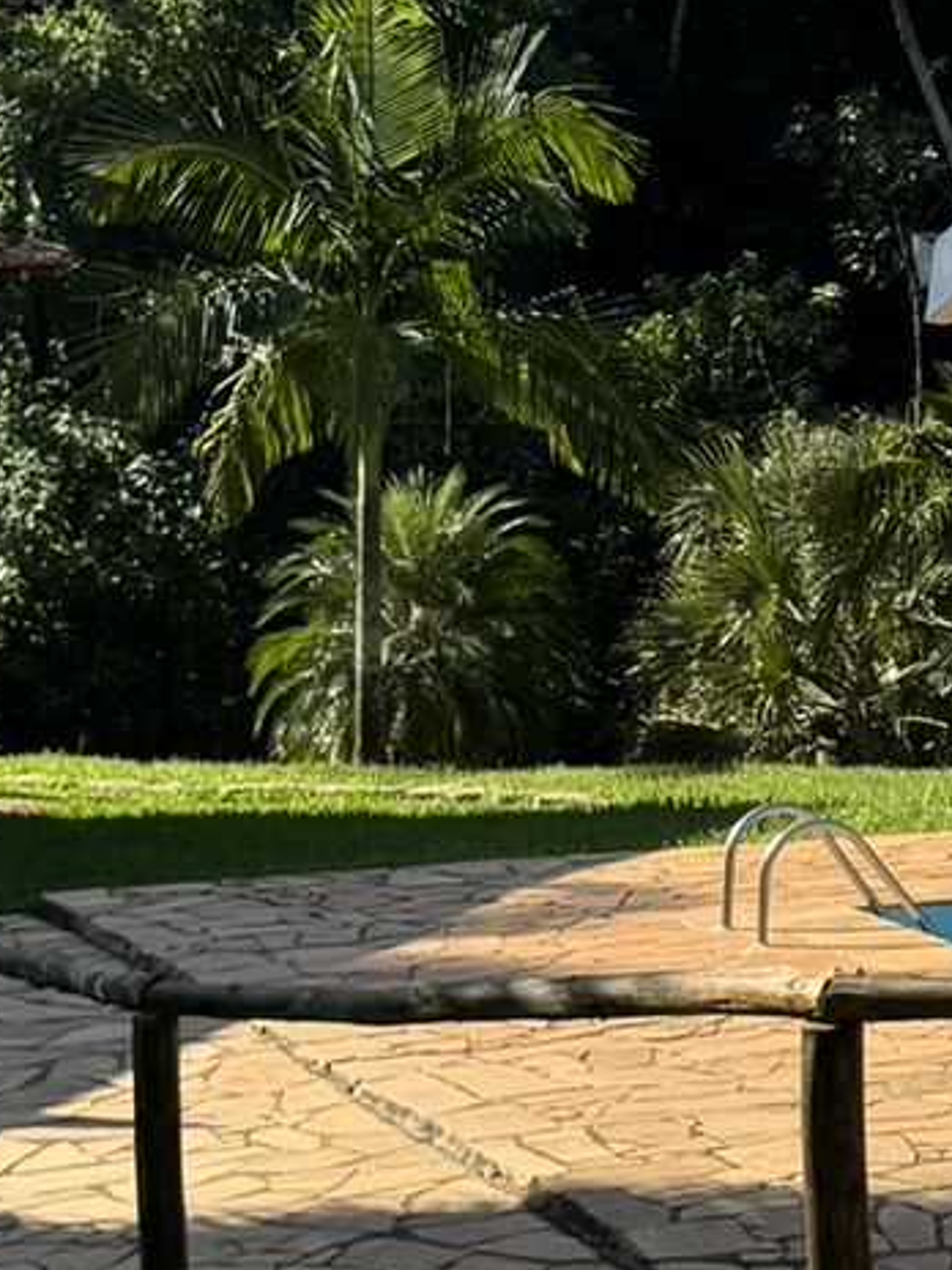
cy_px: 249
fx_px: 3887
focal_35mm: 106
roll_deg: -0.2
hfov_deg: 13.4
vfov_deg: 18.4
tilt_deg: +1.5
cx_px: 1316
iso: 80
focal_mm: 6.76
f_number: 1.78
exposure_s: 1/2604
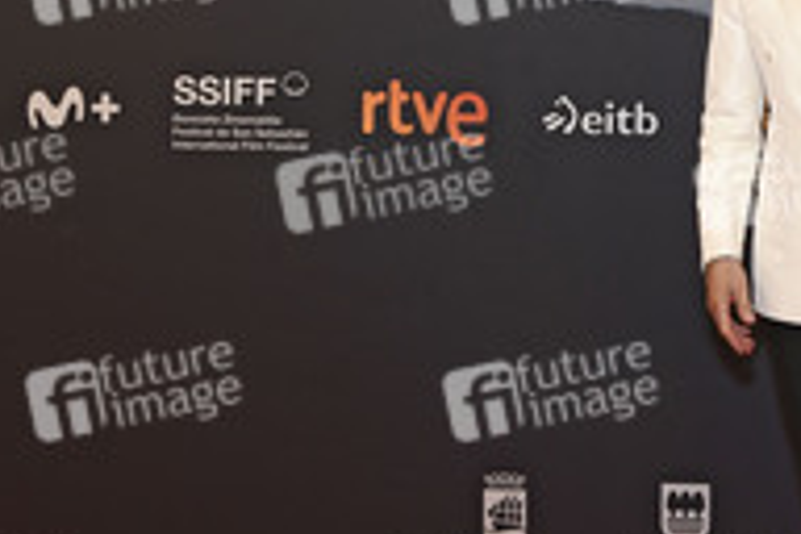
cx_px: 857
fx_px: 1780
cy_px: 288
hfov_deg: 23.9
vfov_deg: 17.1
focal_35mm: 80
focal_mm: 34
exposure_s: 1/250
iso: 800
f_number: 5
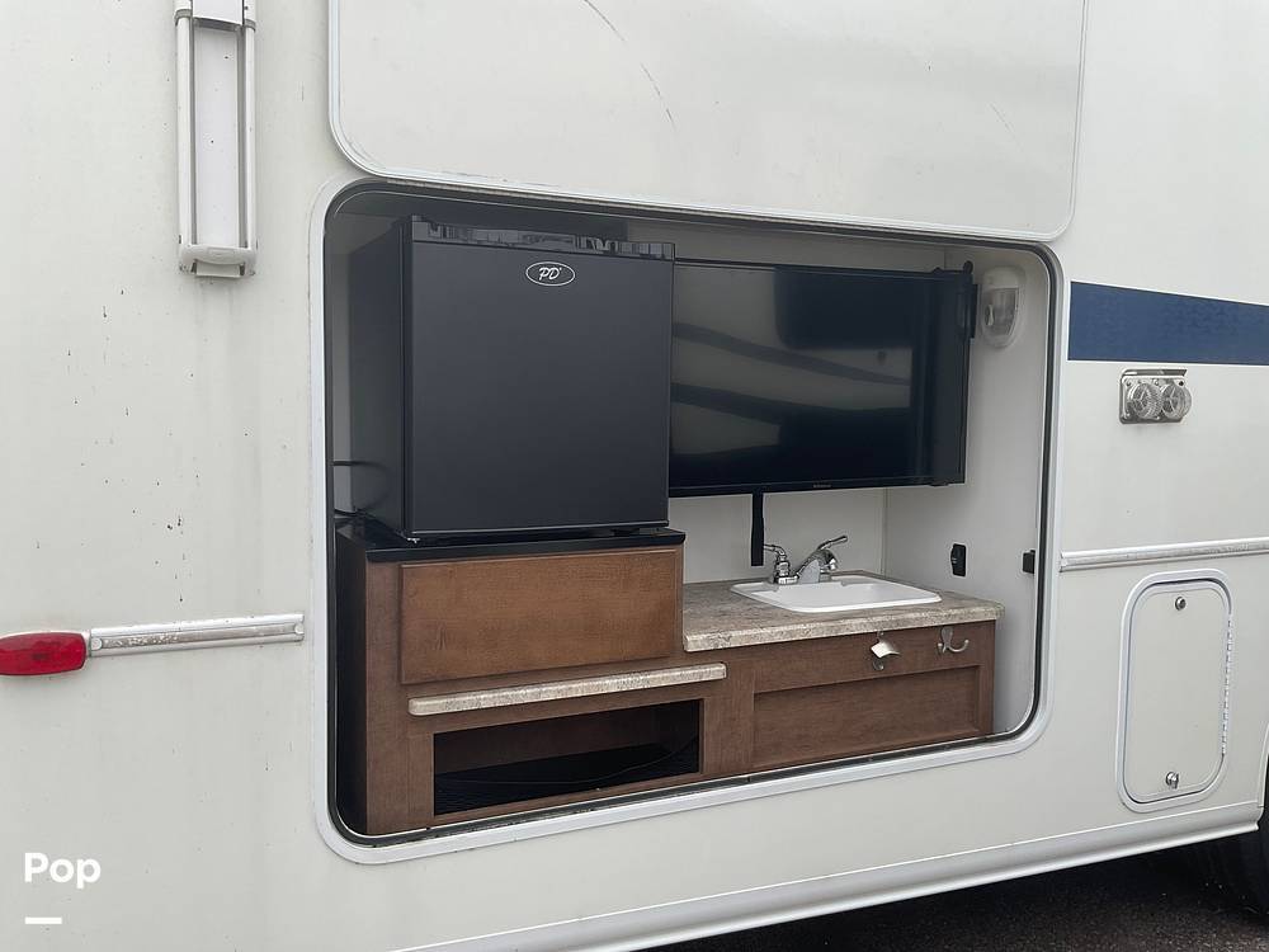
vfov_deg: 48.2
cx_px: 634
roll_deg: -1.2
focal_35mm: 29
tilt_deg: -7.2
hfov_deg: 61.7
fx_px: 1063
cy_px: 476
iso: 16
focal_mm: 3
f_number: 1.8
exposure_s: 1/962
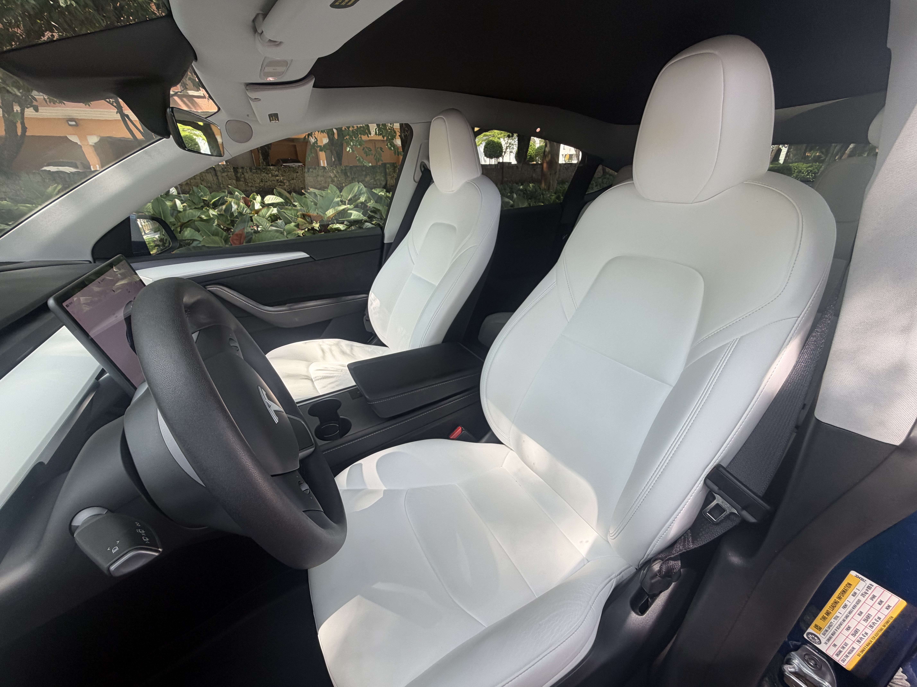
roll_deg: +1.1
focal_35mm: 14
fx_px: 371
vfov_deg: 85.7
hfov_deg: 102.1
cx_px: 458
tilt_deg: -24.5
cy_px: 344
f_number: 2.2
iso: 40
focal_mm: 2.22
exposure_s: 1/128
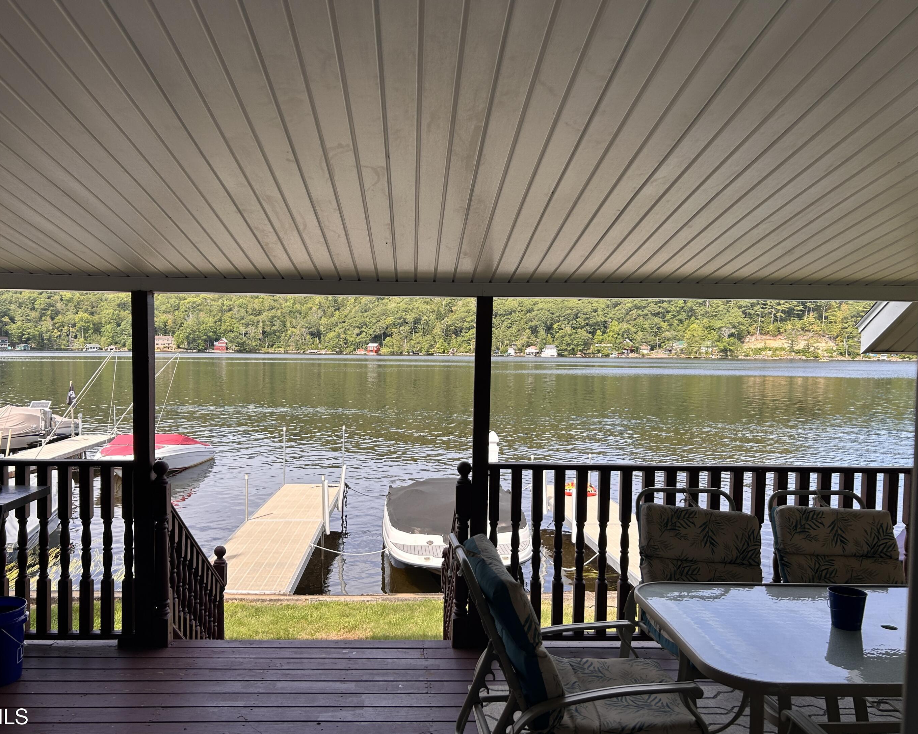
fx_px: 761
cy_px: 372
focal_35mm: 28
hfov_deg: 62.1
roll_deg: -0.1
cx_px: 422
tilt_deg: -2.0
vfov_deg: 51.5
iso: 50
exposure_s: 1/1000
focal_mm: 5.7
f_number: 1.5
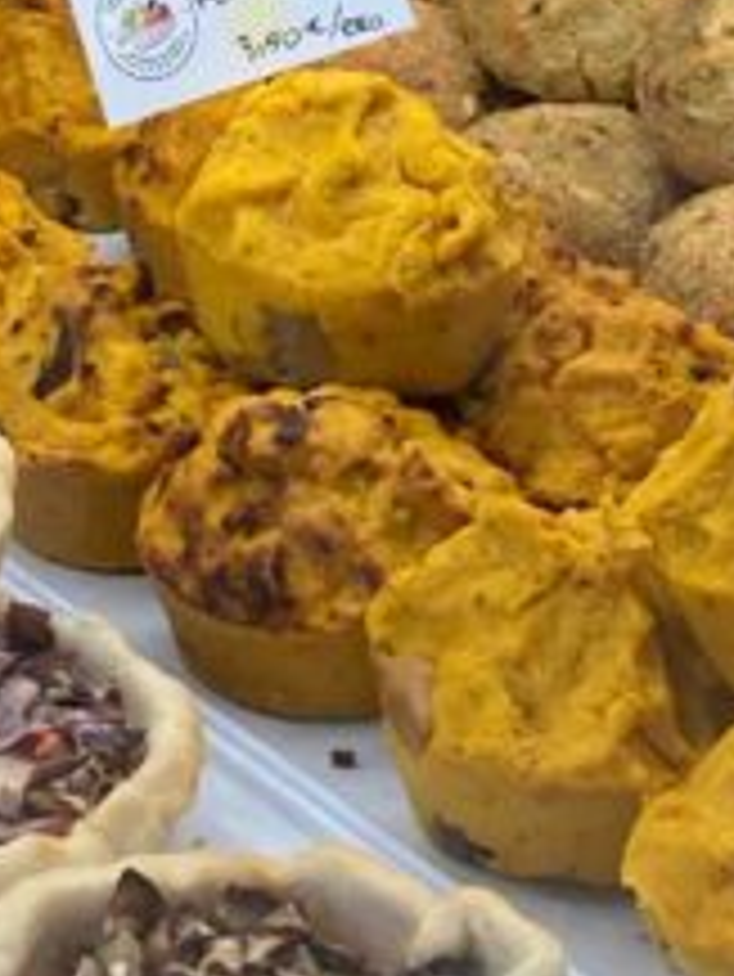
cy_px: -250
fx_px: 4124
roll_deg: +0.2
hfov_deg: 10.0
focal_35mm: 146
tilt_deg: -21.1
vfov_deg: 13.1
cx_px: -140
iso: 50
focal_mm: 3.99
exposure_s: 1/121
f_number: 1.8
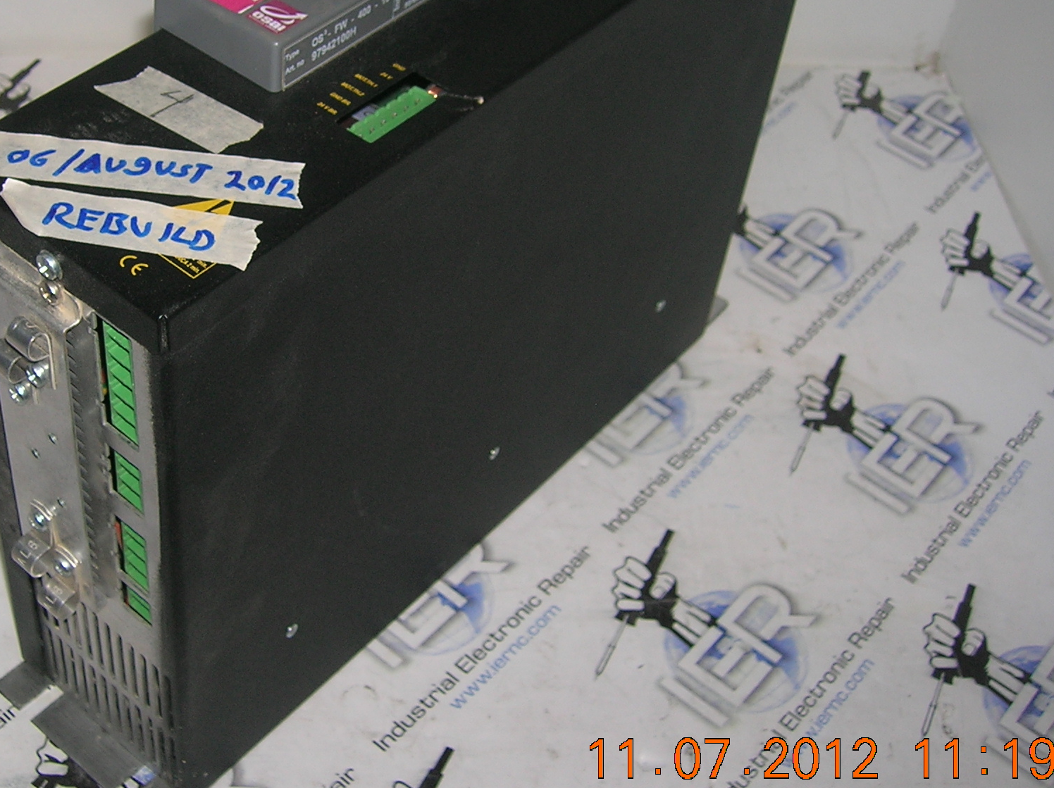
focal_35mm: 52
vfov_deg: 27.9
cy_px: 282
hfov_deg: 36.5
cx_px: 353
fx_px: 1582
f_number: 2.9
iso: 50
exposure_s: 1/60.1
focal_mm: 5.7
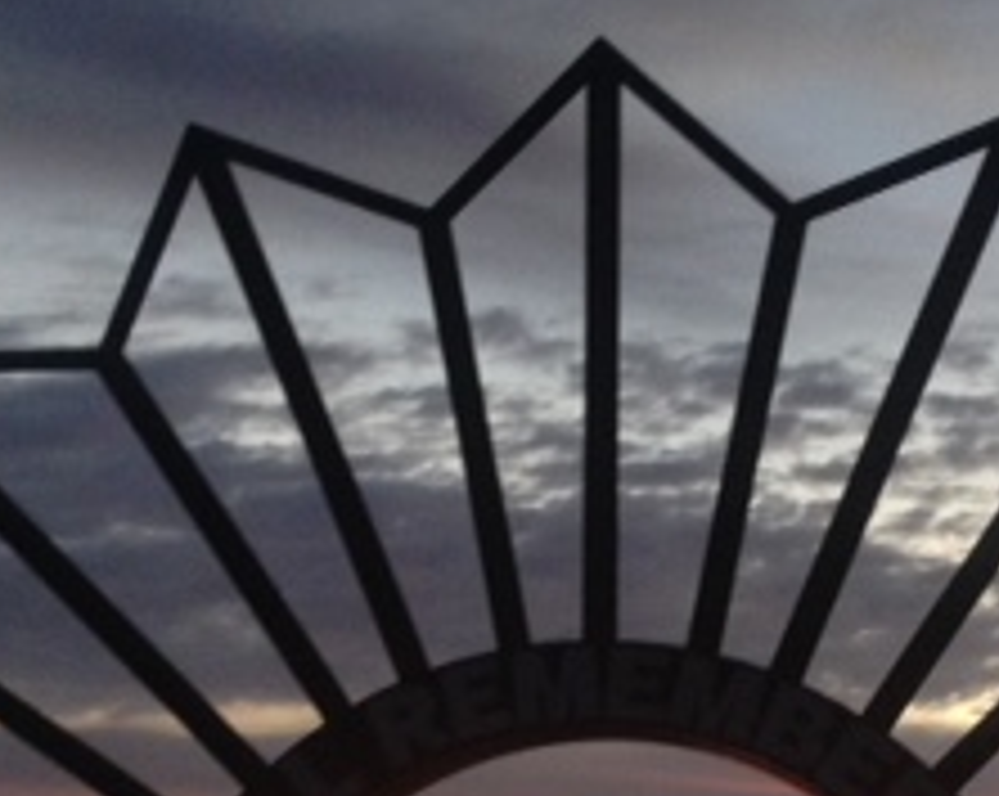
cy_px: 989
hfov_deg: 20.6
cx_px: 657
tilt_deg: +0.6
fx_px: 2746
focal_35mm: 93
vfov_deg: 15.8
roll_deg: -0.7
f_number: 2.4
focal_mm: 4.12
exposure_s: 1/20
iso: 160
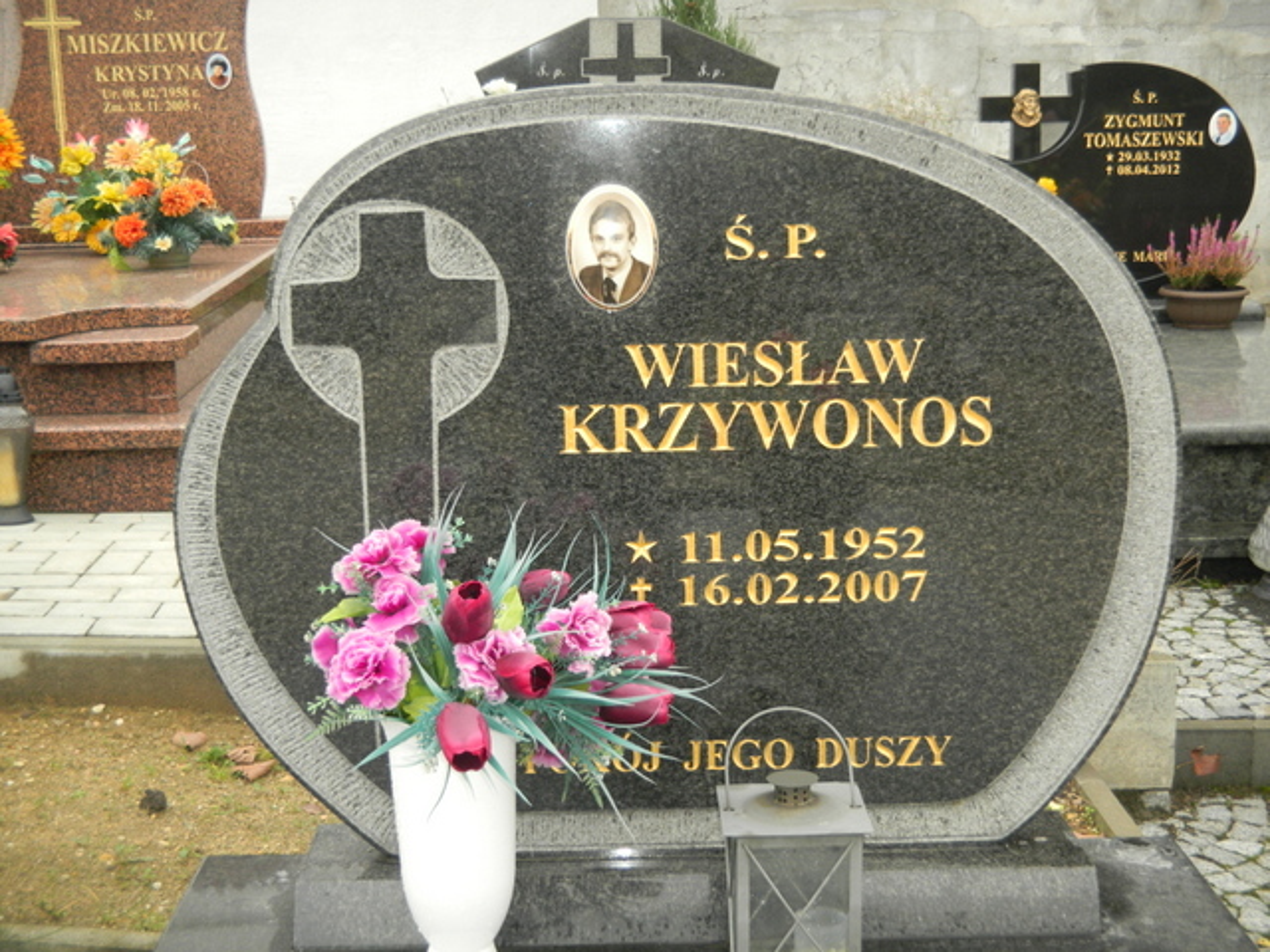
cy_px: 476
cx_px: 635
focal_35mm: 55
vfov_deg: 26.6
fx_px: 2018
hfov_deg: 34.9
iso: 113
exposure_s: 1/101
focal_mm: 9.9
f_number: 4.2
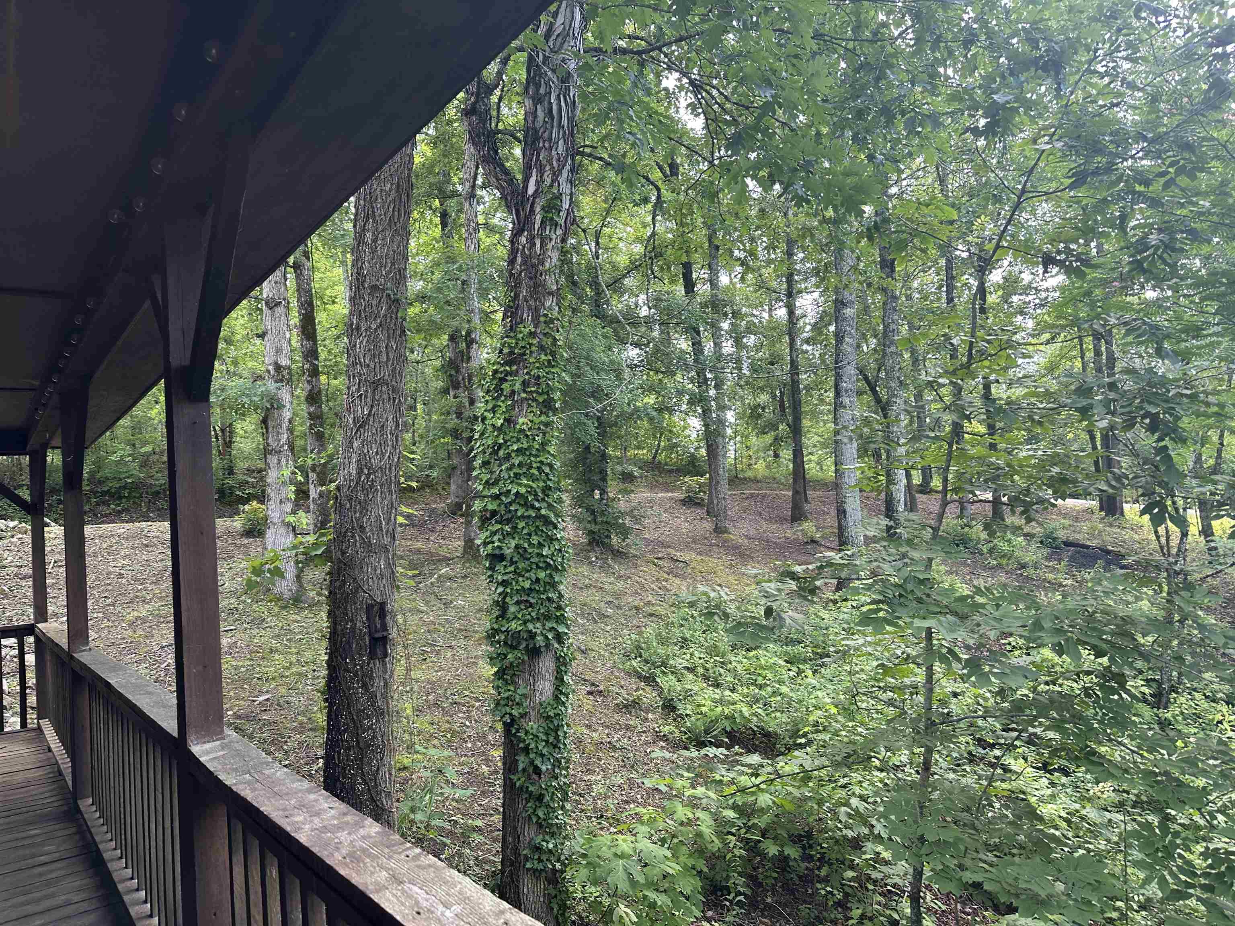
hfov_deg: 71.6
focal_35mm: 24
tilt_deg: +4.6
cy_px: 463
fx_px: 856
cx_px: 618
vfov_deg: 56.8
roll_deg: +4.3
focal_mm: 6.86
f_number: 1.78
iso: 80
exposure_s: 1/121
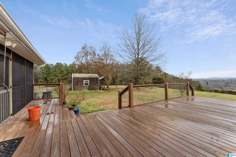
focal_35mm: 14
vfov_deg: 81.2
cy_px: 78
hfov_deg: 104.3
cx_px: 118
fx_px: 92
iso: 400
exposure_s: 1/125
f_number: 13
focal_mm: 14
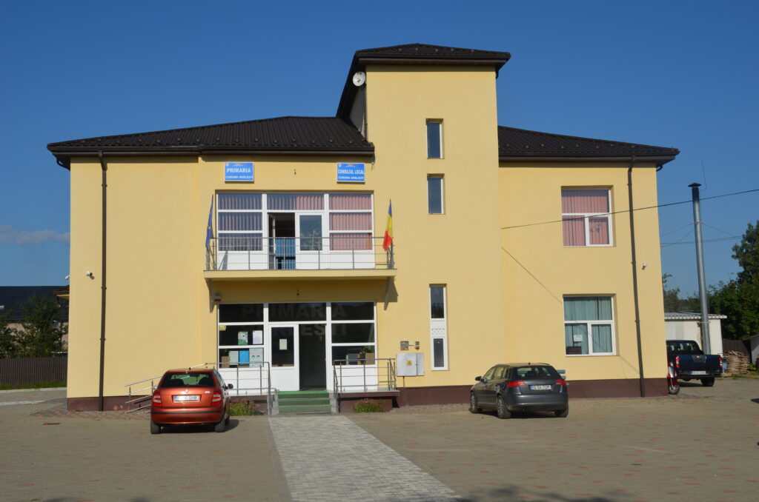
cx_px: 380
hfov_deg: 41.2
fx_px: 1010
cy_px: 251
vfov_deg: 27.9
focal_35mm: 48
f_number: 10
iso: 100
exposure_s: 1/400
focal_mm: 32
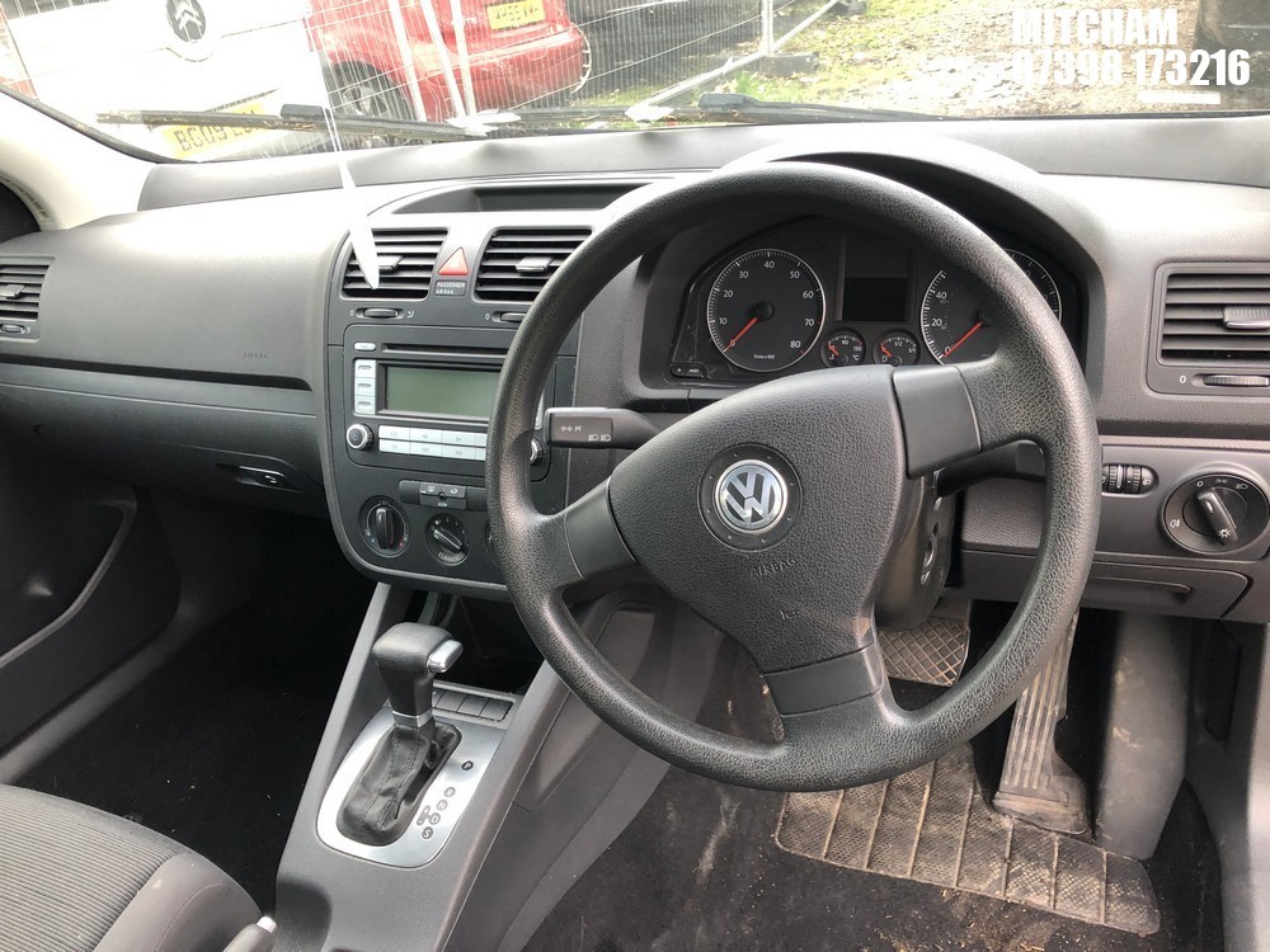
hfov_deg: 63.4
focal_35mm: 28
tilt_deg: -26.6
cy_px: 476
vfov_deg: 49.7
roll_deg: +10.7
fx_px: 1027
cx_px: 635
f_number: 1.8
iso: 40
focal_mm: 4
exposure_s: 1/24
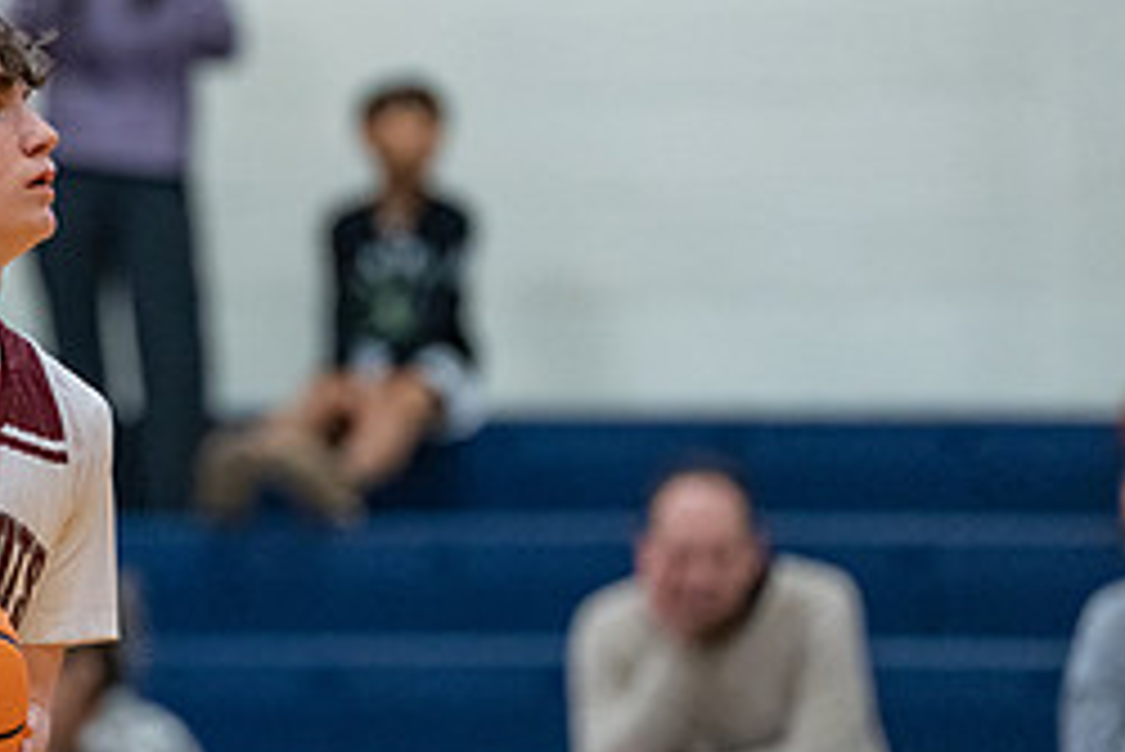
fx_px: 12632
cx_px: -90
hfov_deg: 5.1
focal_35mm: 404
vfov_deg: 3.4
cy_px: 489
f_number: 2.8
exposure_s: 1/1000
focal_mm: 168
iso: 5000
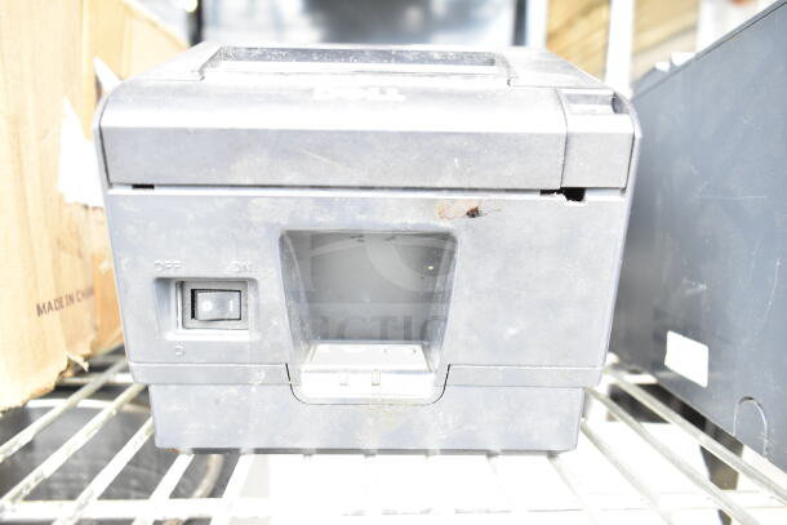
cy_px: 262
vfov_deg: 48.0
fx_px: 590
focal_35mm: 27
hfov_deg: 67.4
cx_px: 394
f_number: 4
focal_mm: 18
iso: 1600
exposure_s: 1/80
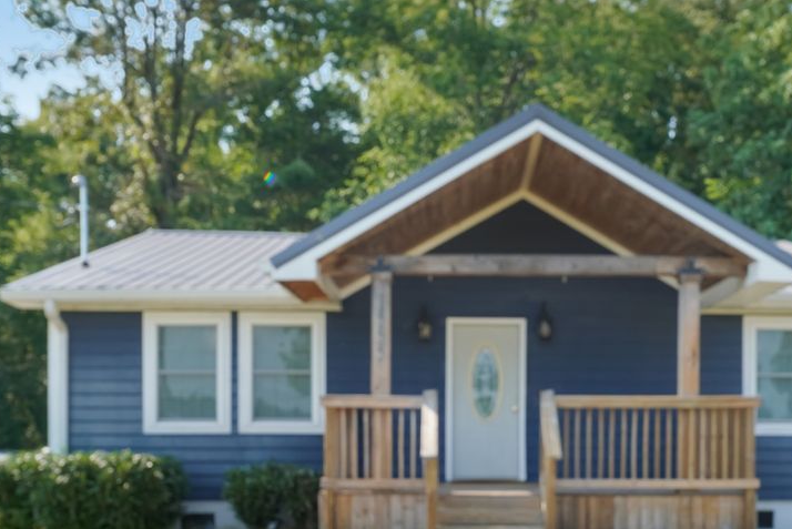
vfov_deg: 31.1
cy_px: 324
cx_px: 489
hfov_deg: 45.1
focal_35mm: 43
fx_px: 947
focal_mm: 20
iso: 100
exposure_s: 1/60
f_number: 8
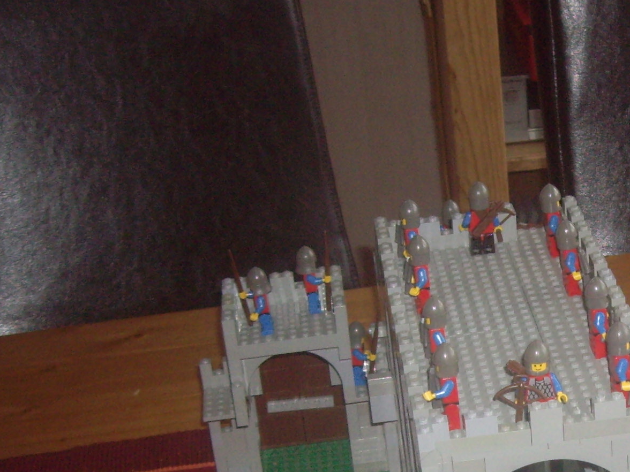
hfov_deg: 21.0
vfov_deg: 16.0
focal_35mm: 91
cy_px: 458
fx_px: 1656
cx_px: 594
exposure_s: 1/40
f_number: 2.7
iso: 200
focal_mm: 6.2
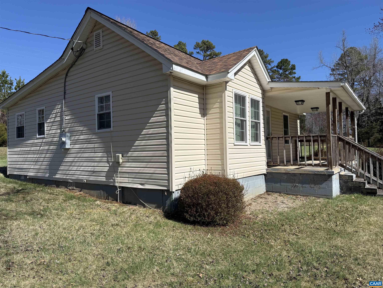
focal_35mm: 24
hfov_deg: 71.6
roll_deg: +1.5
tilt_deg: +2.0
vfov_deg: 56.8
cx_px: 192
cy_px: 144
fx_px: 266
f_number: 1.78
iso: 80
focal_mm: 6.76
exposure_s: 1/5714
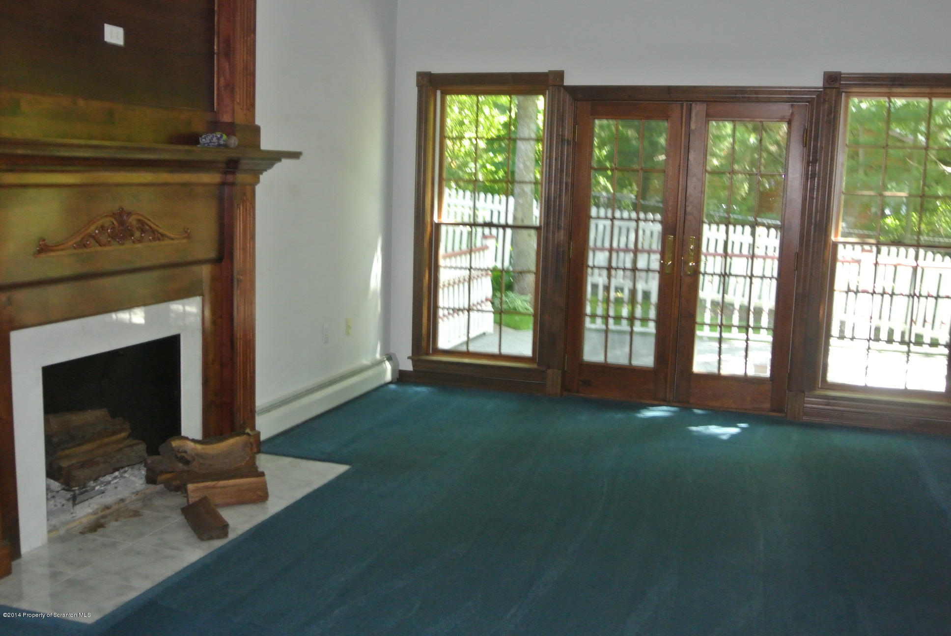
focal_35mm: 37
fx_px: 979
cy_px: 318
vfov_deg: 36.0
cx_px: 476
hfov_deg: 51.8
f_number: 4
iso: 800
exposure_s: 1/60
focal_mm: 14
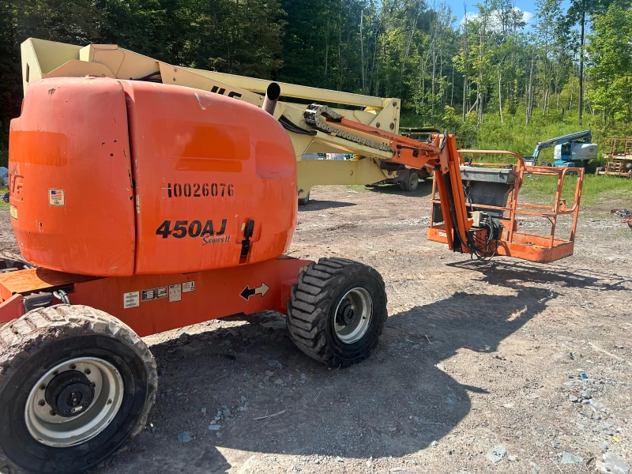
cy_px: 237
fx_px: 475
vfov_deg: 53.1
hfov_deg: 67.3
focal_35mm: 26
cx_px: 316
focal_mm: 5.7
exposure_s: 1/1808
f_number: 1.5
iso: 50
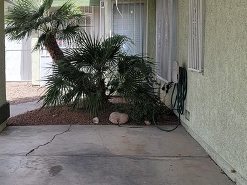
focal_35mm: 65
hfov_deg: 29.5
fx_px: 464
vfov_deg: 22.6
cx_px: 68
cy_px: 86
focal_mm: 7
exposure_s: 1/536
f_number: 1.8
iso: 20
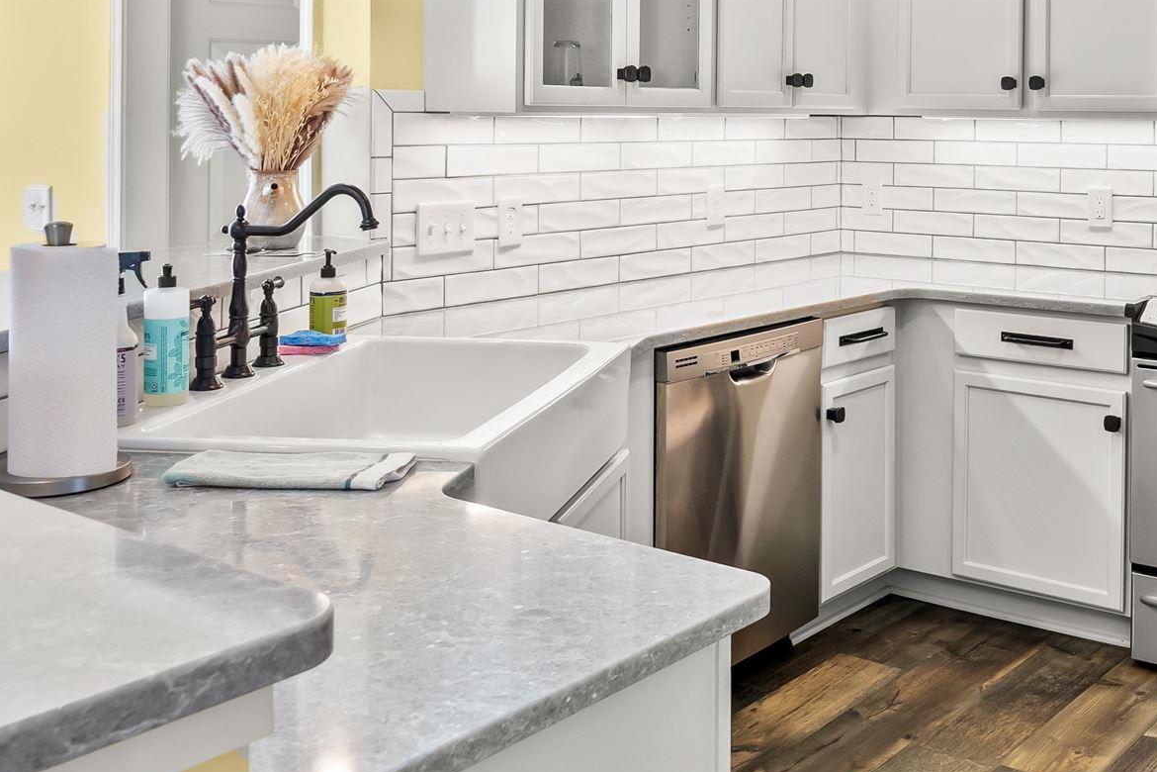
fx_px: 1350
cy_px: 89
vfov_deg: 30.6
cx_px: 869
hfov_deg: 44.8
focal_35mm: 42
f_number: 7.1
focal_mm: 16
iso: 320
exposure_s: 1/6
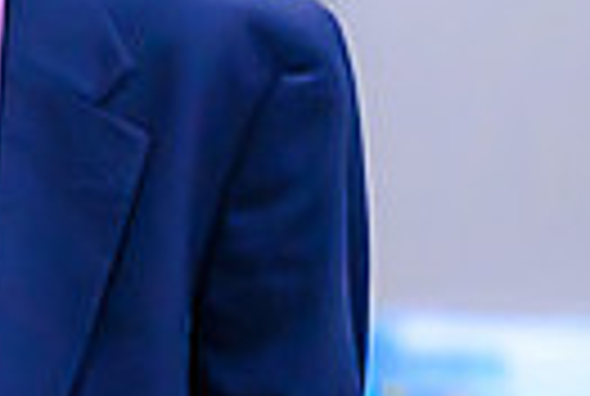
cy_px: 124
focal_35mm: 450
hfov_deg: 4.5
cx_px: -676
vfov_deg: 3.1
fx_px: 7392
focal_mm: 102
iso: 4500
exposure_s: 1/200
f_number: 2.8
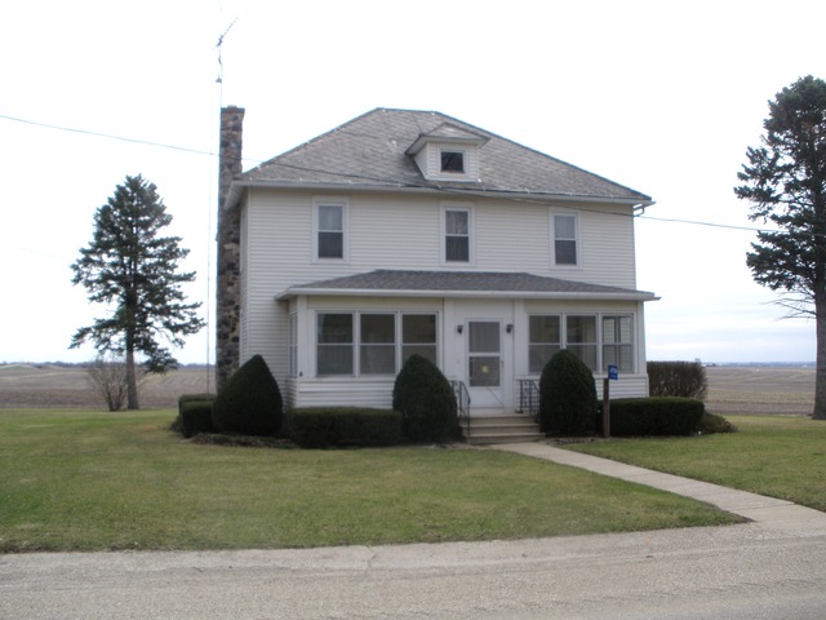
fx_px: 859
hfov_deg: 51.4
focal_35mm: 36
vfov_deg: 39.7
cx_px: 413
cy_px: 310
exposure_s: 1/400
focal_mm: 6.3
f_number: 5.6
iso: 80
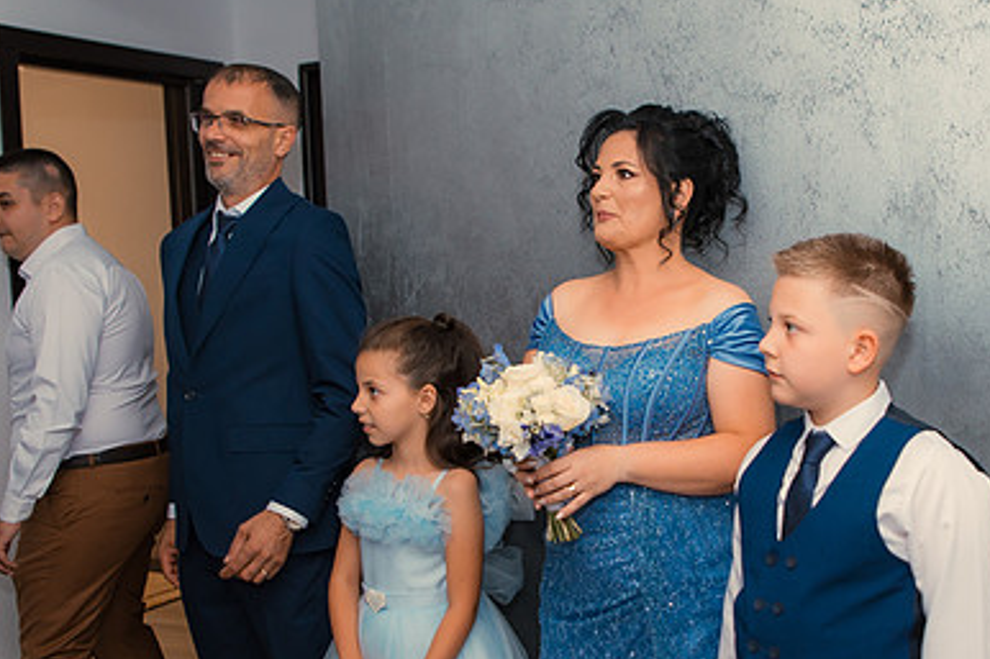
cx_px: 641
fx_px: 1209
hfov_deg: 44.0
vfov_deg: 30.5
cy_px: 331
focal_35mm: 44
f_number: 3.5
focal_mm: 24
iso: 800
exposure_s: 1/125
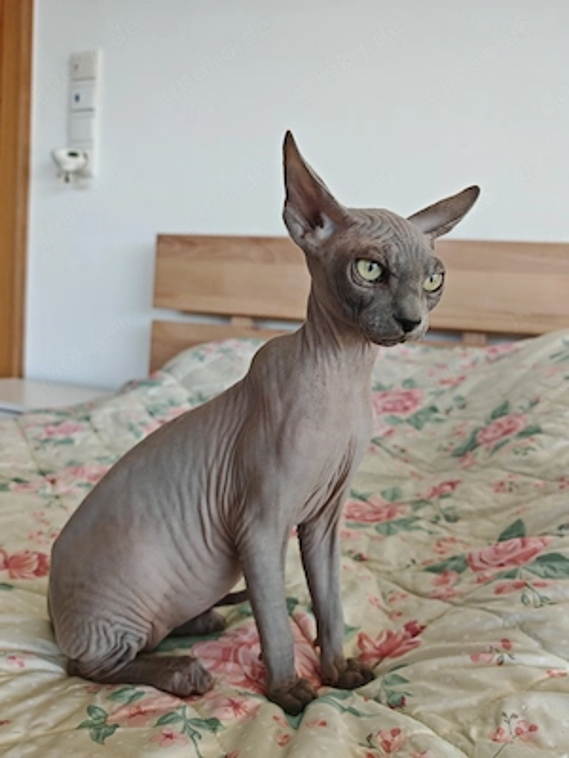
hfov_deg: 51.4
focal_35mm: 27
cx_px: 284
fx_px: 592
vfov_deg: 65.3
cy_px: 379
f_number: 2
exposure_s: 1/360
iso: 320
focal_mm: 6.83
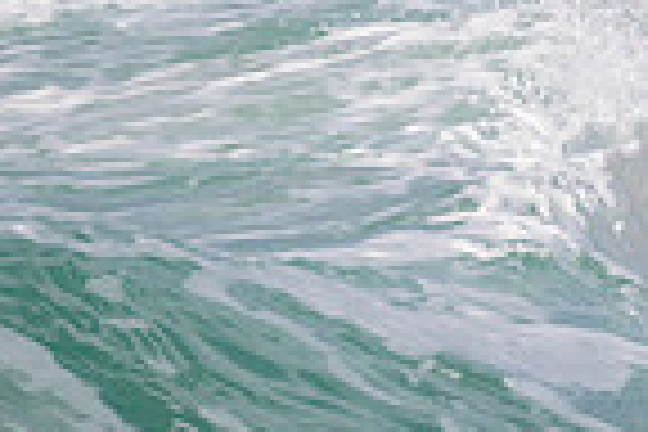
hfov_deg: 0.8
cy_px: 317
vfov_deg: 0.5
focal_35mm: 2583
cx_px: 1112
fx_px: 46490
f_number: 11
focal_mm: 640
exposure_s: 1/1600
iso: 560
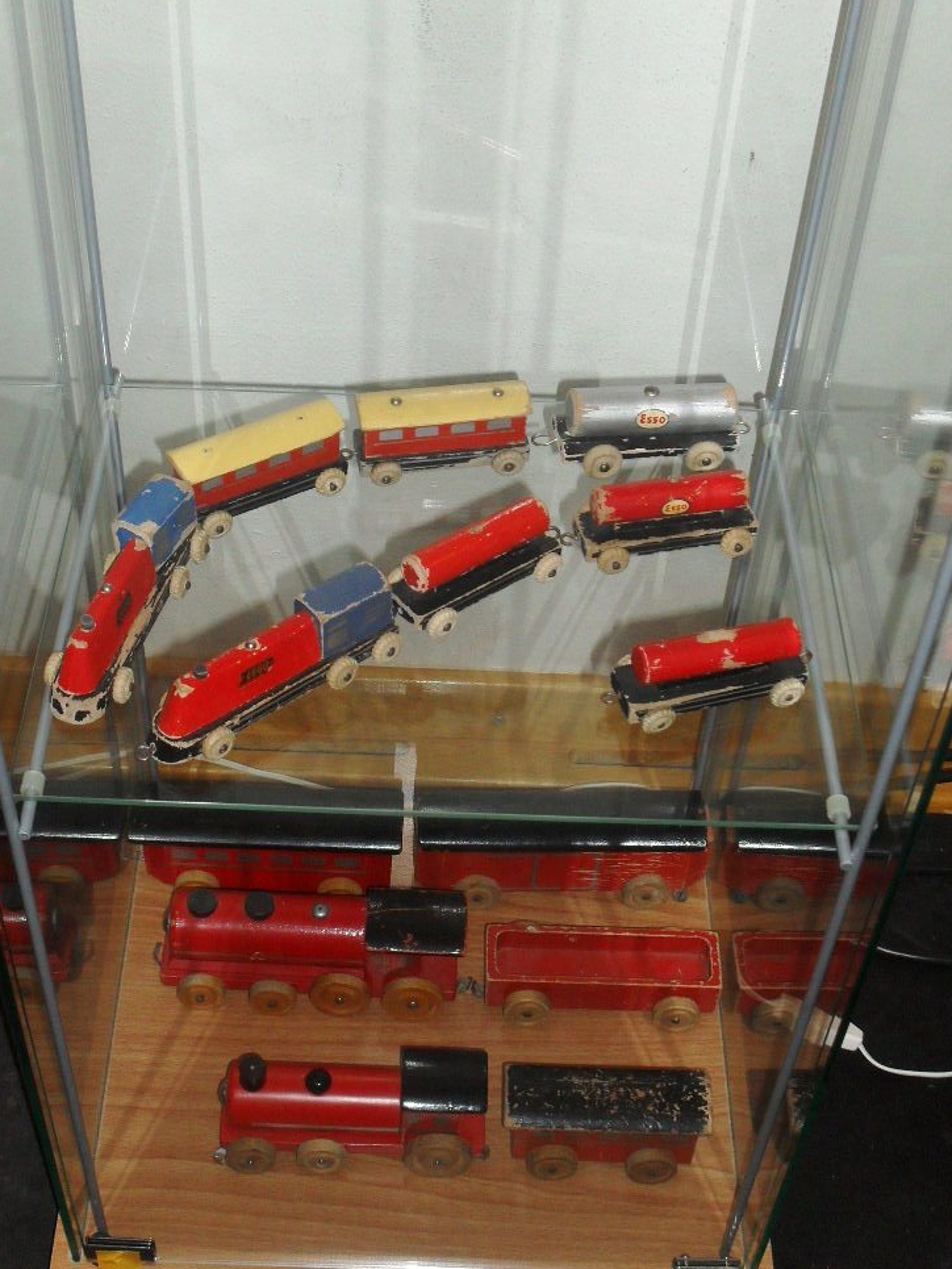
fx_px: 1906
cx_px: 450
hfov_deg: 28.0
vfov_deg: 36.8
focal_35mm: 52
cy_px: 656
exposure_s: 1/45
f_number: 3.9
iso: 200
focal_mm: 8.7
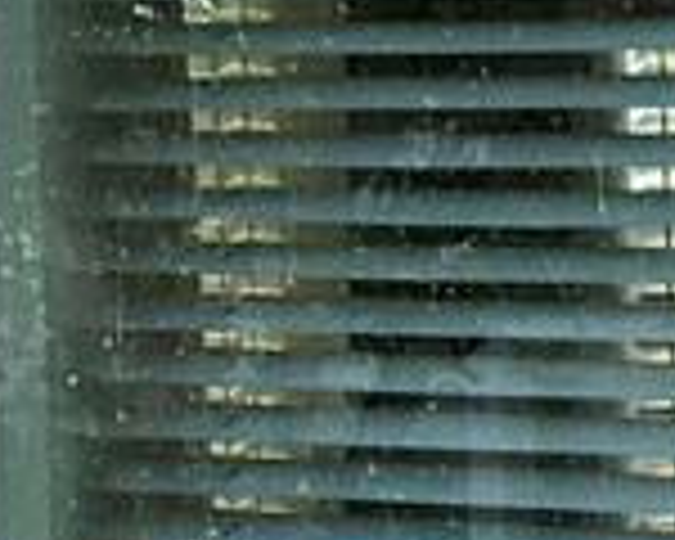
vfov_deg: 8.2
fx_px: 3736
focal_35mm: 187
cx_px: 2241
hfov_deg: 8.2
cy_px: 680
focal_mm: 3.99
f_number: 1.8
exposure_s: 1/798
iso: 20
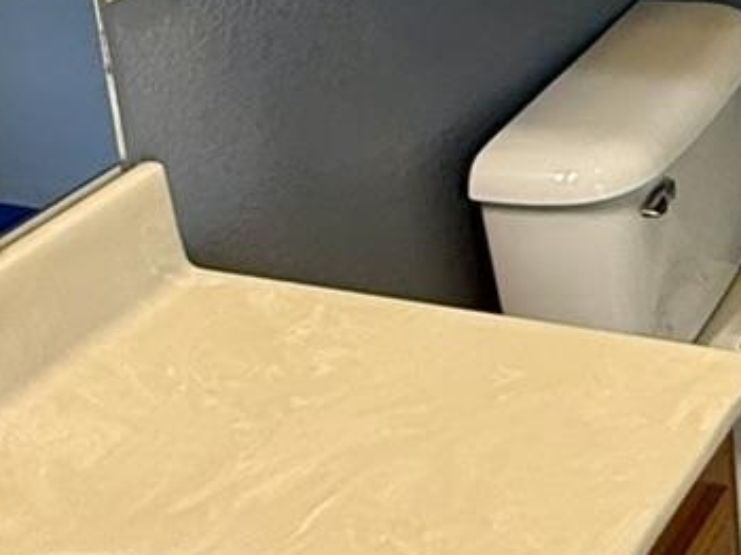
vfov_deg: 17.3
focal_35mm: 82
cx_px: 849
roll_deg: +1.6
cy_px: -61
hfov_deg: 22.3
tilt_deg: -17.5
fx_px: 1754
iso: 200
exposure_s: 1/60
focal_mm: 2.22
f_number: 2.2
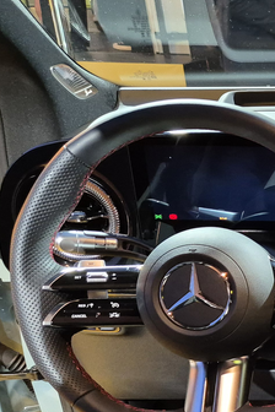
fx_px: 768
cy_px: 361
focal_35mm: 67
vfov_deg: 29.0
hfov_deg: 16.5
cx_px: 513
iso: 500
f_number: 1.8
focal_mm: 5.4
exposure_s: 1/100
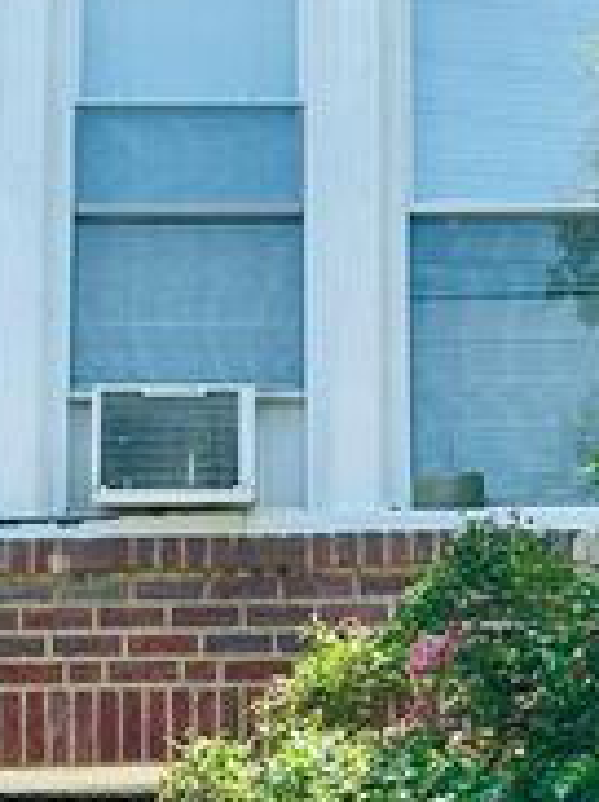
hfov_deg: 8.4
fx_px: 4070
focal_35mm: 176
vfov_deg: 11.1
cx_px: 374
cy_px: -108
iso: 64
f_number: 1.78
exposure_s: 1/2532
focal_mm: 6.86
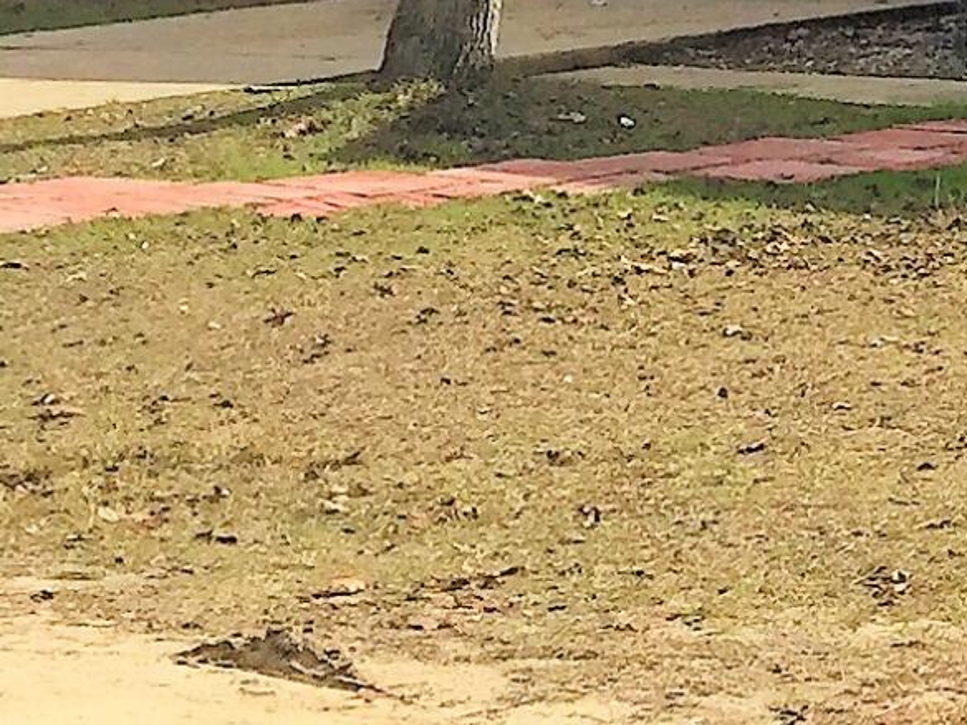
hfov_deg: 10.9
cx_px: 2431
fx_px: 4162
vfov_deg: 9.8
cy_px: -246
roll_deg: -1.5
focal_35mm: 149
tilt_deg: -2.2
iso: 32
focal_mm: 4.15
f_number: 2.2
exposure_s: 1/2639
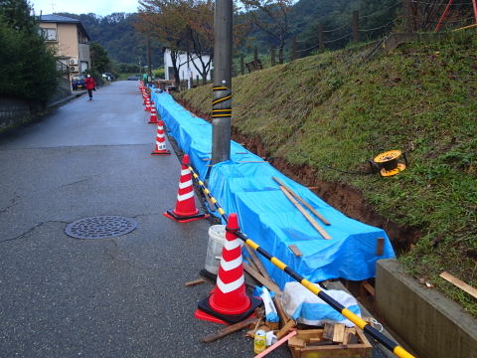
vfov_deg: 46.8
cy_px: 179
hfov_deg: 60.0
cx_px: 238
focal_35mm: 30
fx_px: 413
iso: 100
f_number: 2.3
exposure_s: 1/60
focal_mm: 5.5
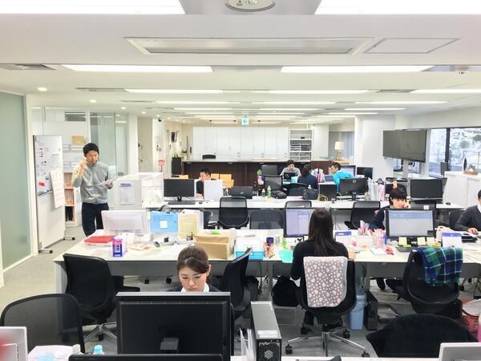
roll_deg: +0.3
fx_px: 403
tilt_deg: -6.0
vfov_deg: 48.2
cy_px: 180
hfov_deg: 61.7
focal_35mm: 29
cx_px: 240
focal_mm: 4.15
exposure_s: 1/30
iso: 50
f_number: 2.2
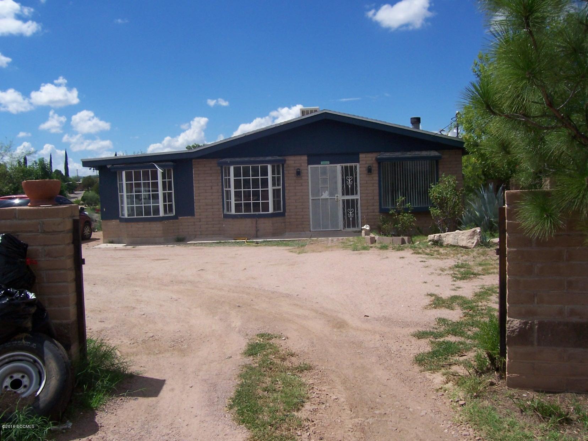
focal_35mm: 34
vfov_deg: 41.8
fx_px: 578
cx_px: 294
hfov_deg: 54.0
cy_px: 220
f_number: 5.6
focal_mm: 5.6
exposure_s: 1/750
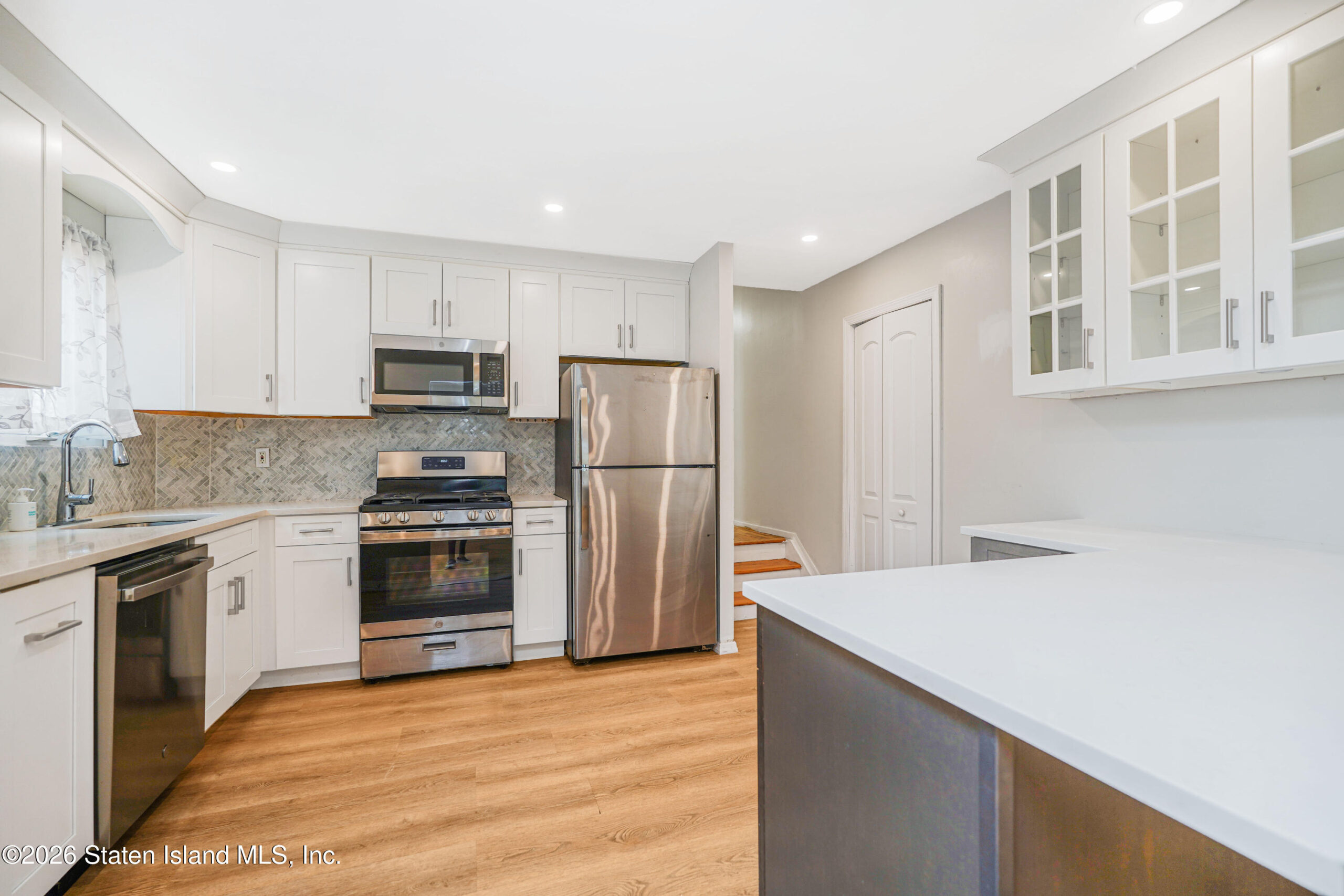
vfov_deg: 73.8
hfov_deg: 96.7
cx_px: 672
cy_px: 448
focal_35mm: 16
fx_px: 597
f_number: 4
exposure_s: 1/20
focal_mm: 16
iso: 64
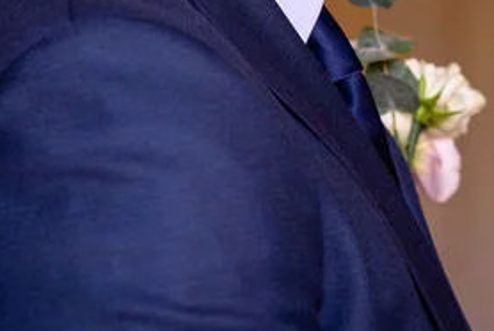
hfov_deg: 7.4
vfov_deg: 5.0
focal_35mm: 276
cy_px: -159
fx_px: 3791
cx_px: 522
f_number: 2.8
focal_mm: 75
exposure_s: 1/200
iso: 640
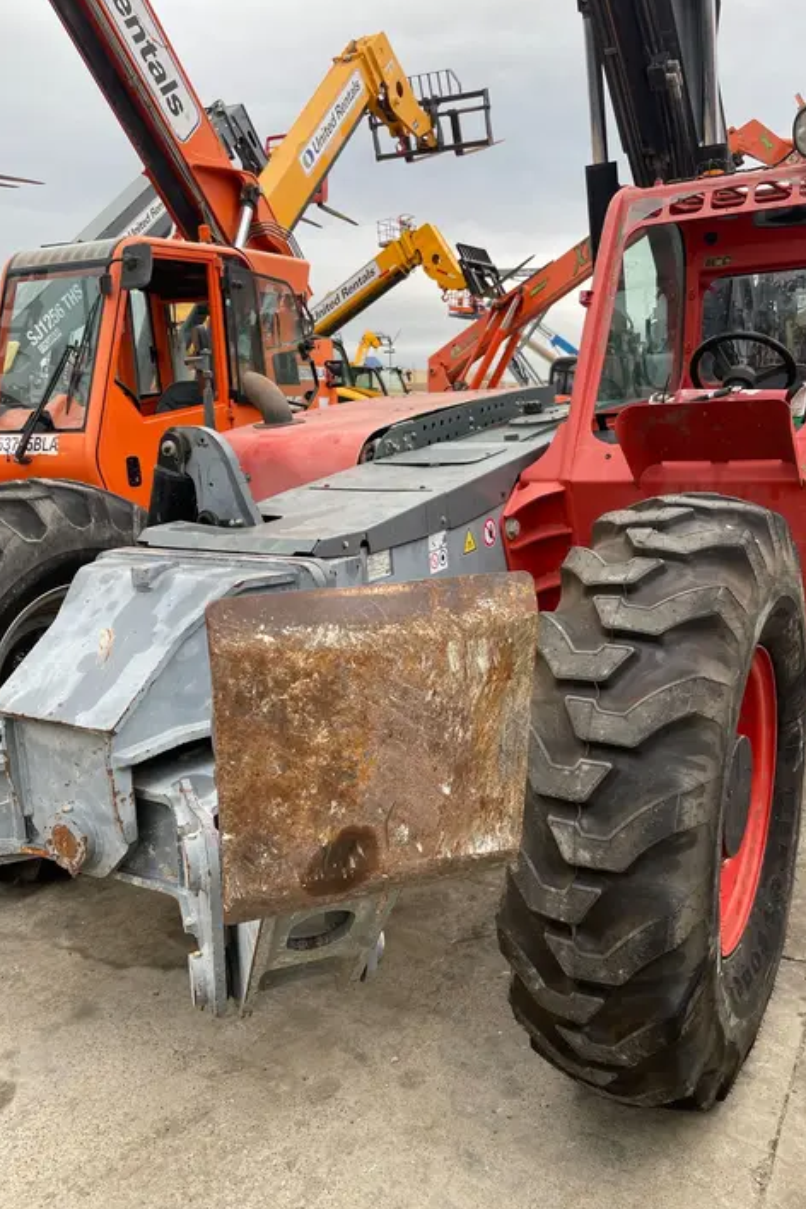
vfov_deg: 65.5
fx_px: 940
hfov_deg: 46.3
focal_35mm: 28
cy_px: 599
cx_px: 442
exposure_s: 1/223
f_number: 1.6
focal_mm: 4.2
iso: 32
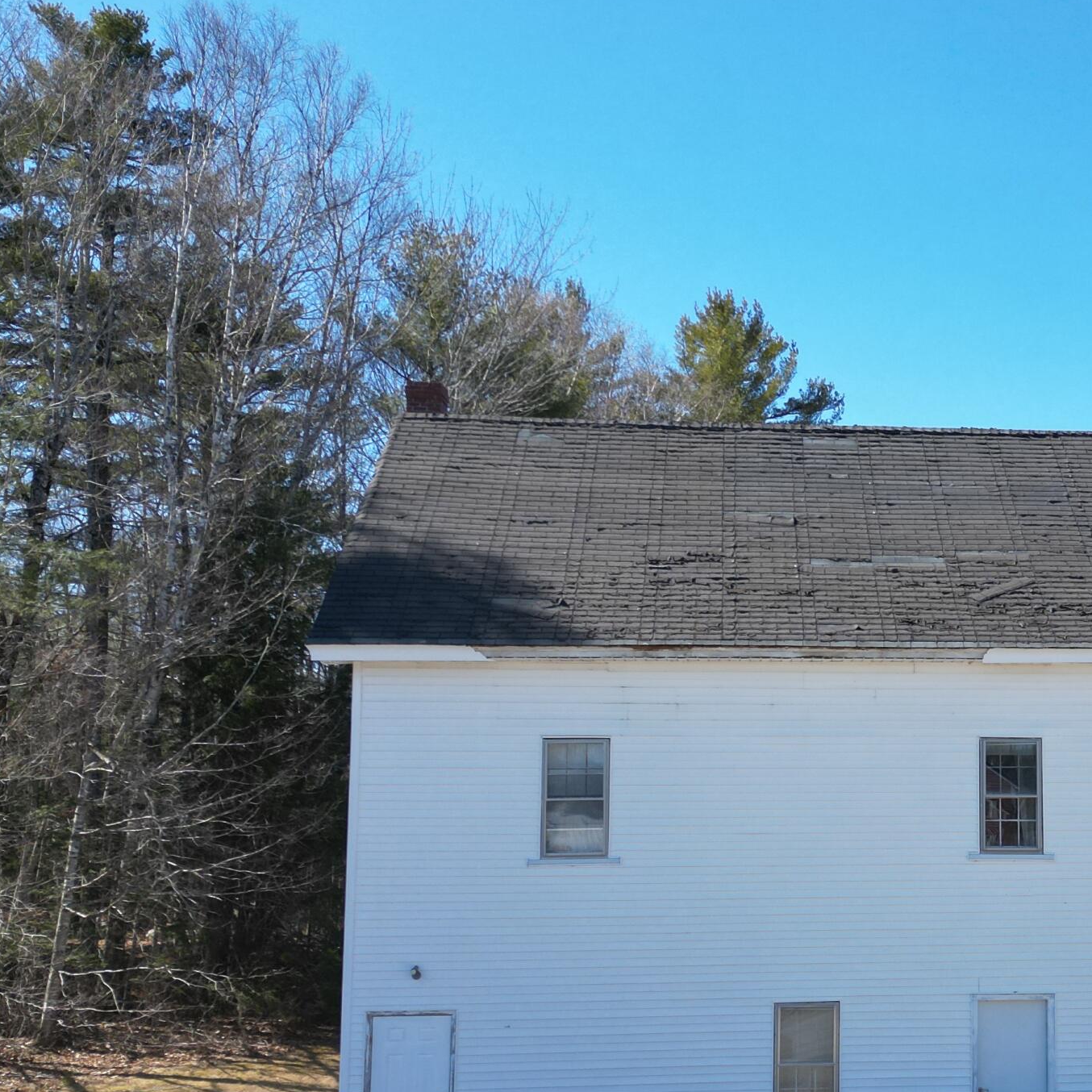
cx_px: 923
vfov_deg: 35.8
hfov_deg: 34.6
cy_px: 691
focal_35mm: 47
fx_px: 1677
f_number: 1.7
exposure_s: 1/1500
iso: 110
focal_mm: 6.72
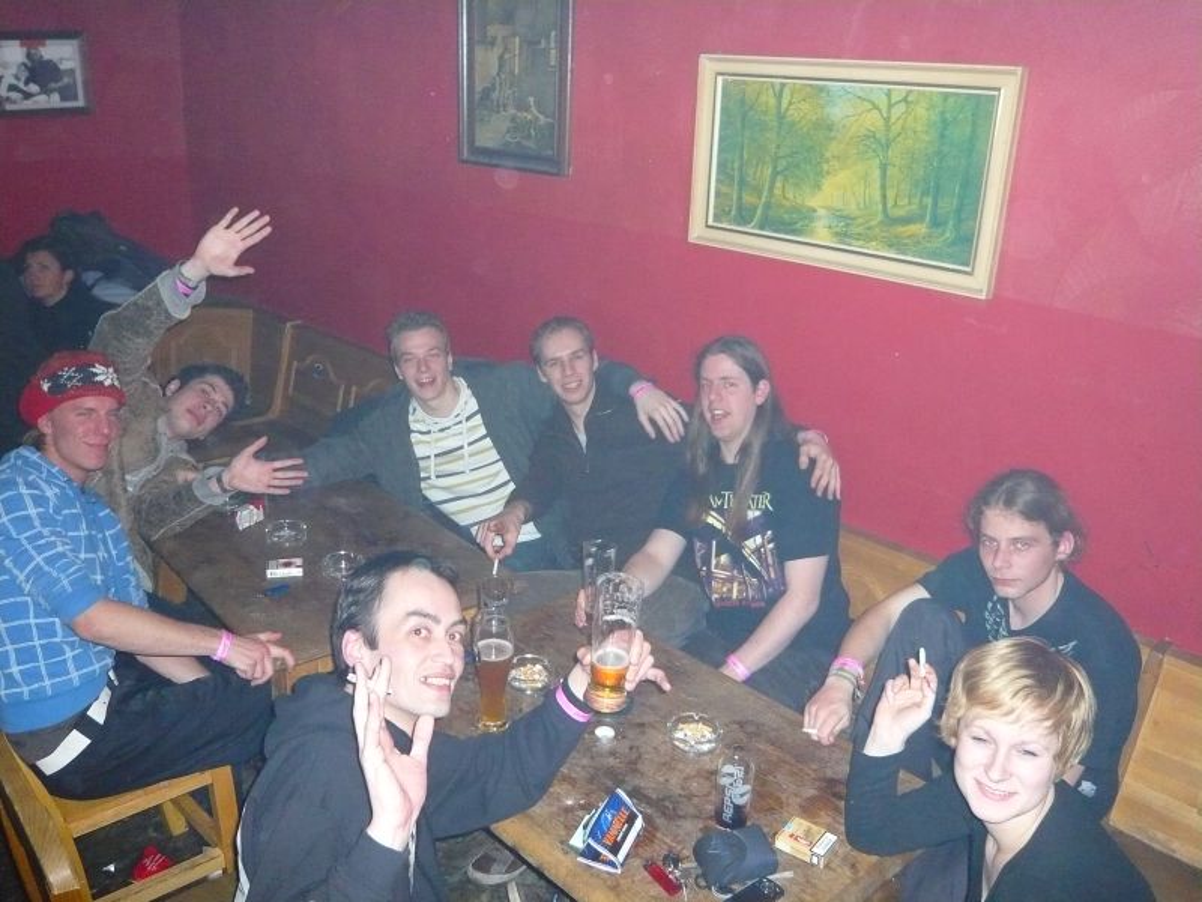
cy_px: 451
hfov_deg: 60.0
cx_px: 601
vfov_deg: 46.8
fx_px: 1042
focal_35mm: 30
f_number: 2.9
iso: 500
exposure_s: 1/30
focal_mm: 4.9
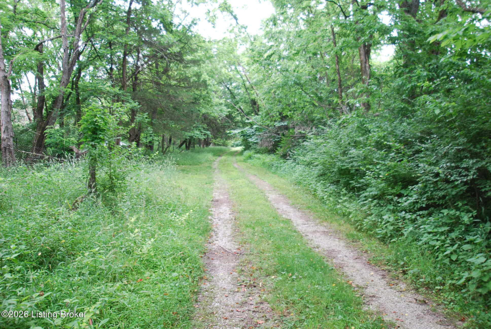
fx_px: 348
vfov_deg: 50.5
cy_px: 164
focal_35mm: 26
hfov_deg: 70.4
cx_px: 246
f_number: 4.2
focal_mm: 17
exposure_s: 1/60
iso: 200
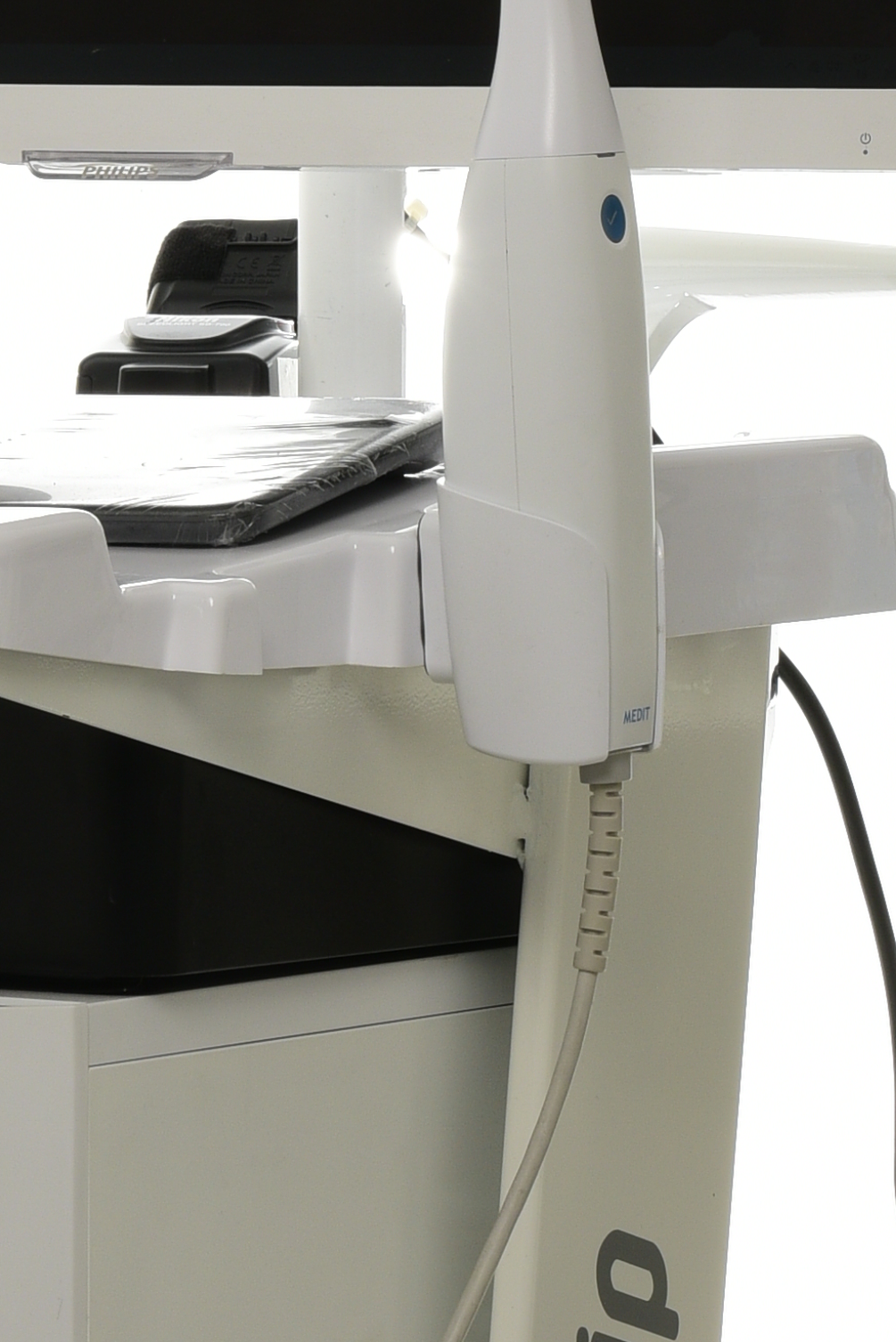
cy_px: 793
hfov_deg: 6.4
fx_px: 8021
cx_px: 2
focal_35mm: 215
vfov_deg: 9.6
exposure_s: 1/125
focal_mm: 44
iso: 100
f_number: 13
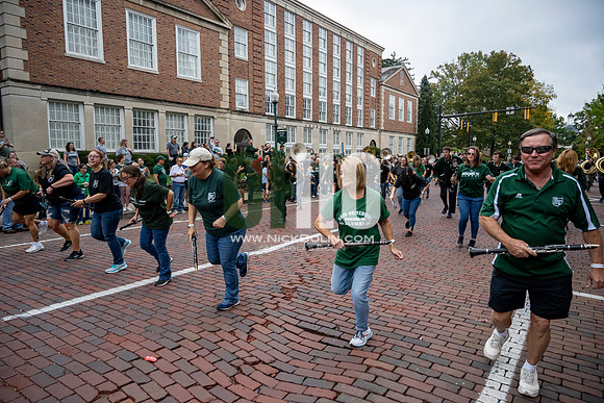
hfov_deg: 73.7
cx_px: 302
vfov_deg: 53.2
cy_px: 202
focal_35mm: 24
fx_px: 403
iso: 1000
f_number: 4
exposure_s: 1/1600
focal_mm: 24
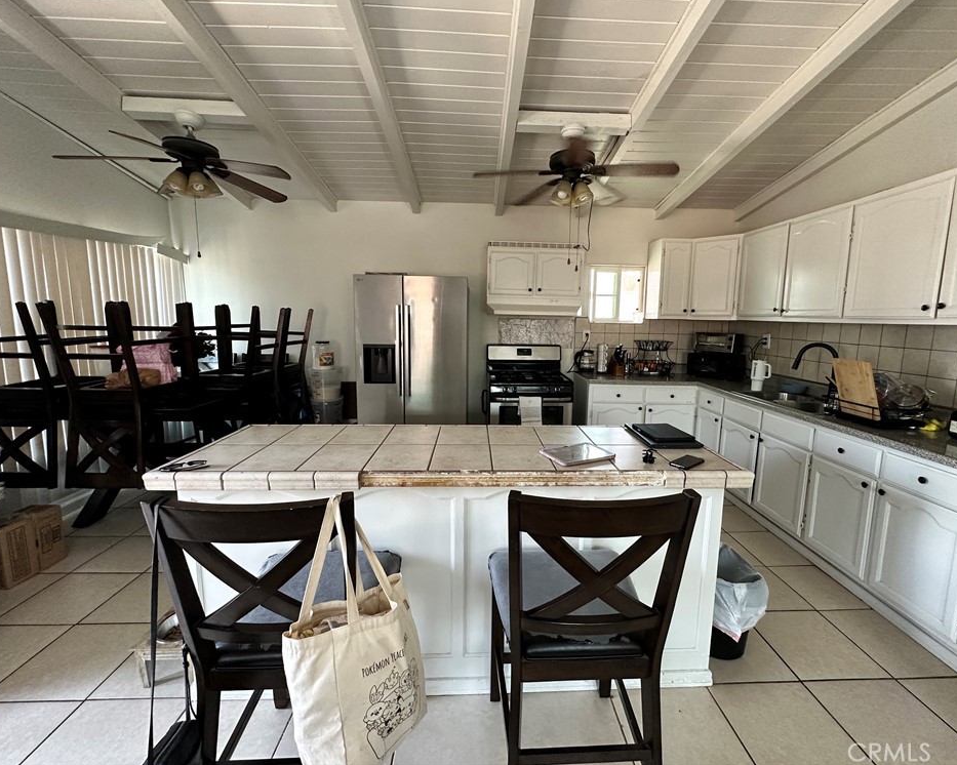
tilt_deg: -8.0
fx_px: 425
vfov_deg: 84.0
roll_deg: -0.9
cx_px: 494
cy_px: 373
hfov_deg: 96.8
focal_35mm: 15
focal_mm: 2.22
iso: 320
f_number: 2.2
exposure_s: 1/98
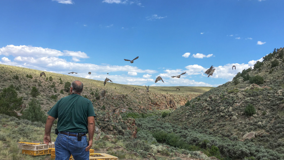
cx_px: 143
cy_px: 108
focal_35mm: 36
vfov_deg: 32.5
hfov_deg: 55.3
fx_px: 271
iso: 25
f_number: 2.2
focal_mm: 4.15
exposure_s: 1/1399
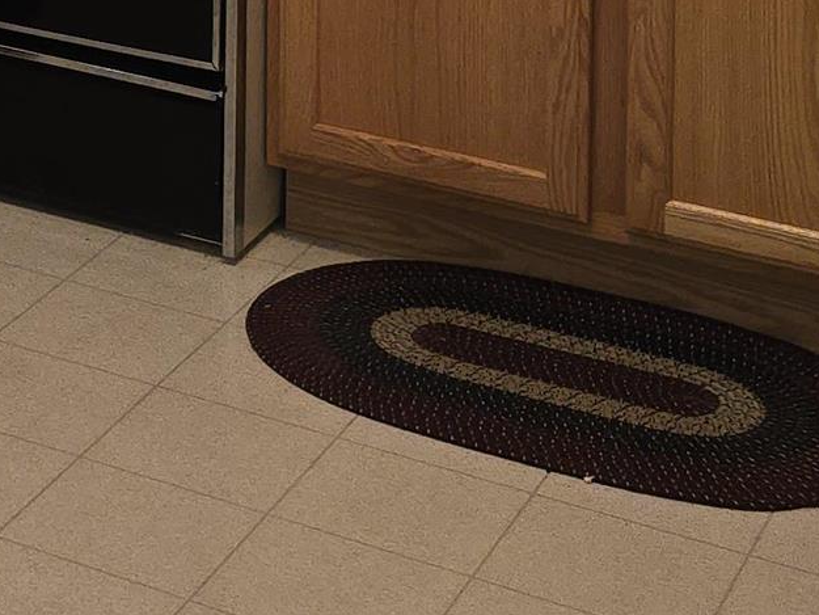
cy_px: -674
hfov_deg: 15.4
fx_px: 2674
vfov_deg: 11.6
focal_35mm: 113
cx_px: -561
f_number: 1.7
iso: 100
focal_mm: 6.3
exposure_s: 1/60
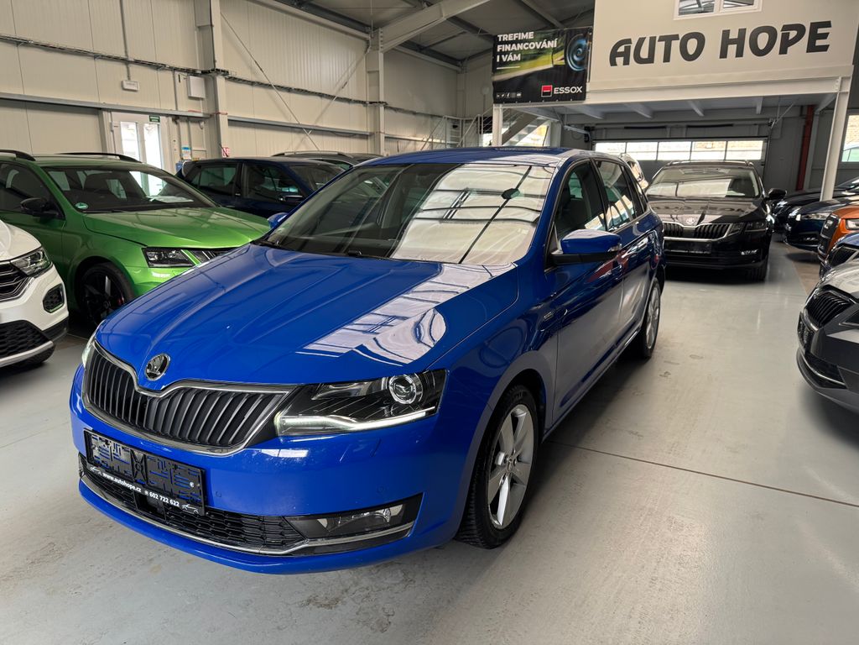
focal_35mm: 24
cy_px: 322
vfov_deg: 56.8
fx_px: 596
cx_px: 430
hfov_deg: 71.6
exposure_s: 1/121
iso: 160
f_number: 1.78
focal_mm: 6.76
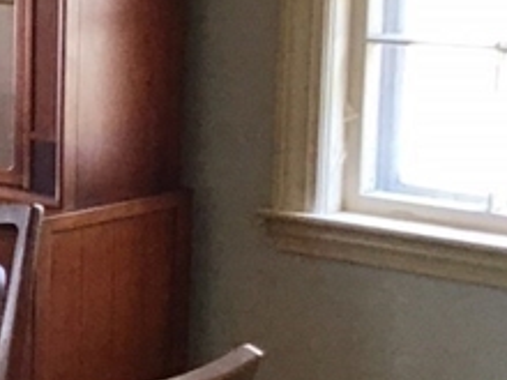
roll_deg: +3.7
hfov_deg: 12.6
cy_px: 286
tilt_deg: -12.6
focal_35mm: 144
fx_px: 2109
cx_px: -369
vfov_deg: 10.3
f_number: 2.4
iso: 32
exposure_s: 1/30
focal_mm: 3.3
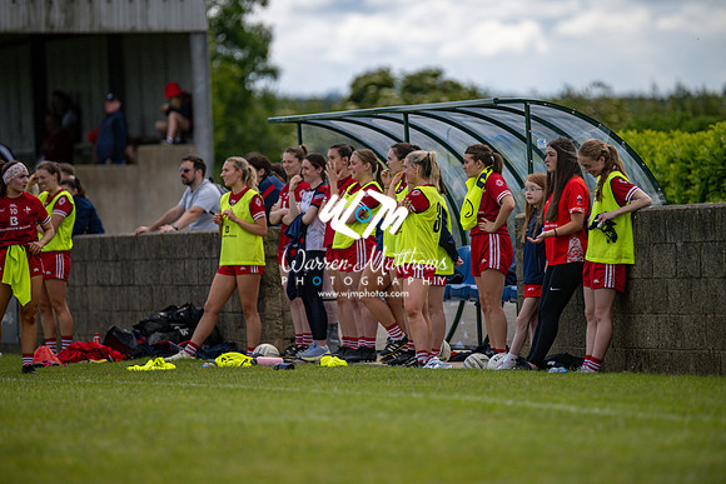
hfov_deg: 7.6
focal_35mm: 270
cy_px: 242
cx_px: 363
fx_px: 5446
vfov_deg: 5.1
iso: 110
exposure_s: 1/6400
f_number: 2.8
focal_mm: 270
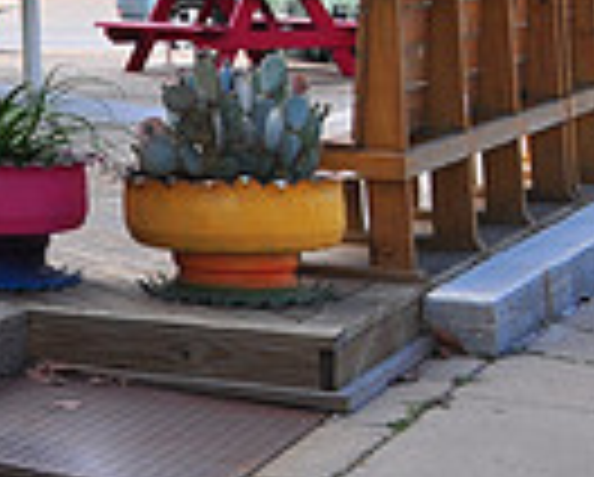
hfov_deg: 11.6
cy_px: -331
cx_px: -630
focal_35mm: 148
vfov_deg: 10.0
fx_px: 2606
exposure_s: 1/125
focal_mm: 24
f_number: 9
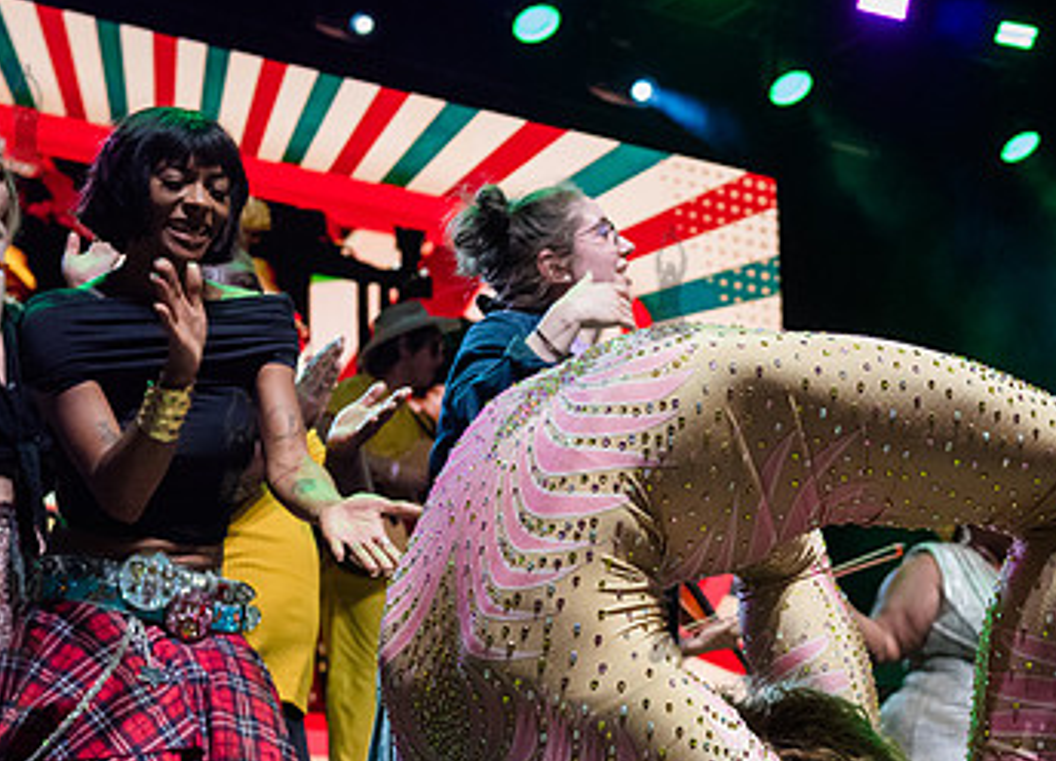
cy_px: 584
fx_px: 2648
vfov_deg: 16.3
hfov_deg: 22.4
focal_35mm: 88
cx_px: 768
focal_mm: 48
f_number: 4
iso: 6400
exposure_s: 1/800
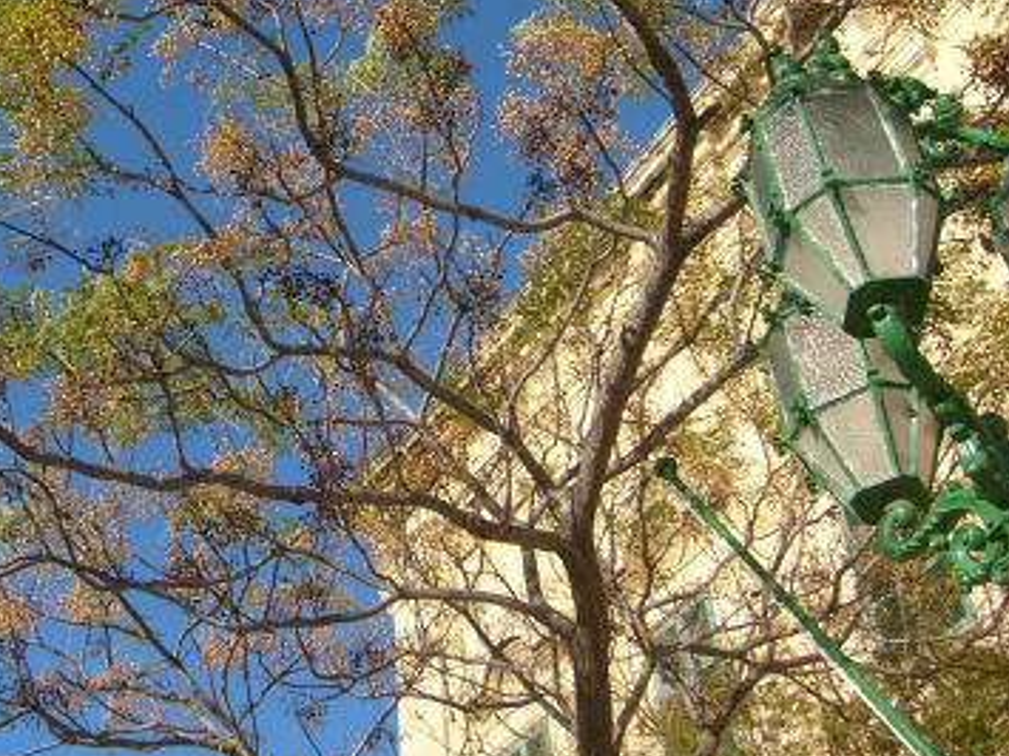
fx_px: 1457
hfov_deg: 37.8
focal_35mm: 50
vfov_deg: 28.9
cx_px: 340
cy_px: 239
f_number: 7.1
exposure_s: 1/250
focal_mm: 5.8
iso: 80
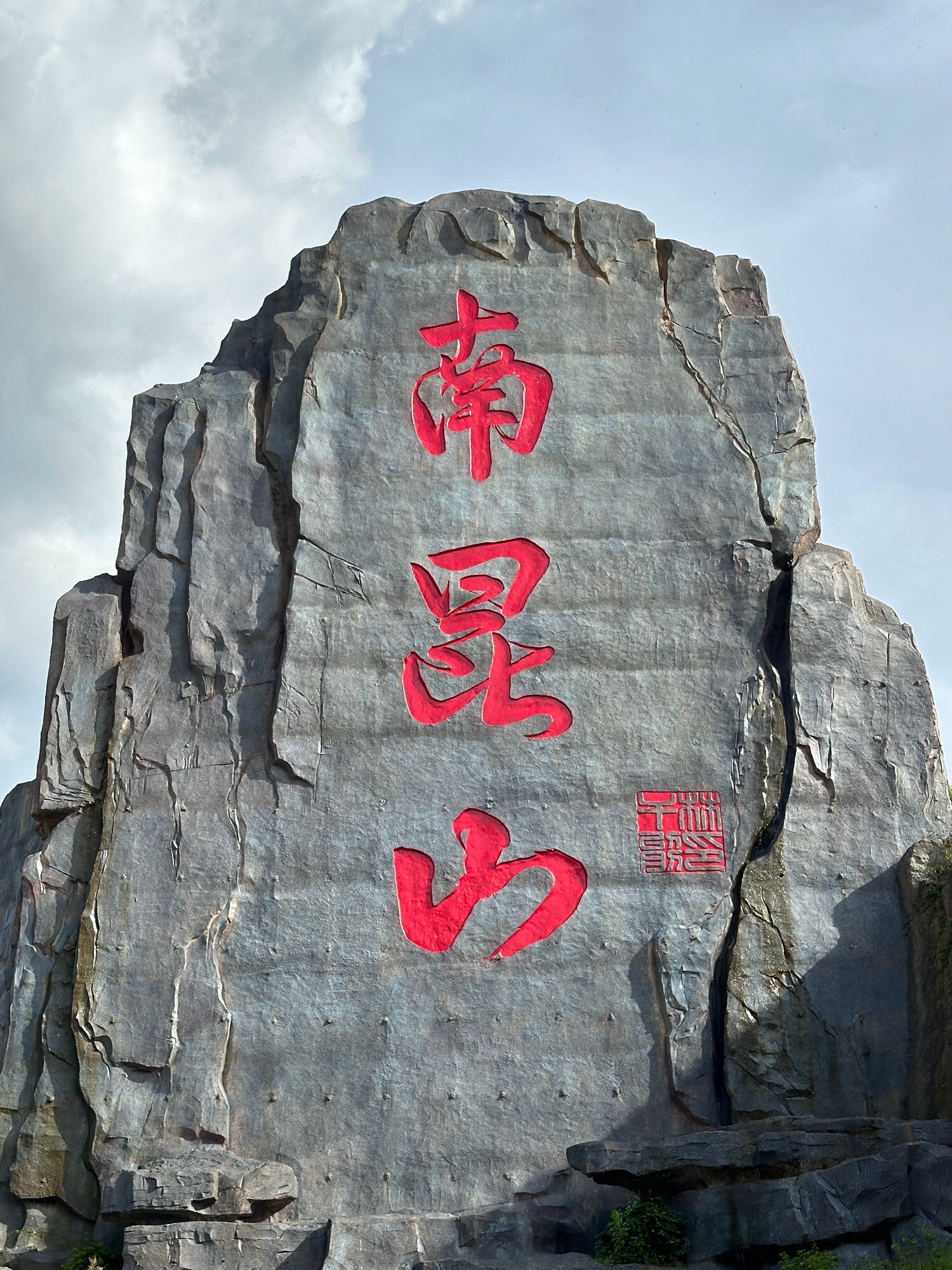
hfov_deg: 30.3
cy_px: 635
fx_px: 1760
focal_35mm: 48
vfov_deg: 39.7
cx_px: 476
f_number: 1.78
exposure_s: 1/2976
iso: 64
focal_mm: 6.86
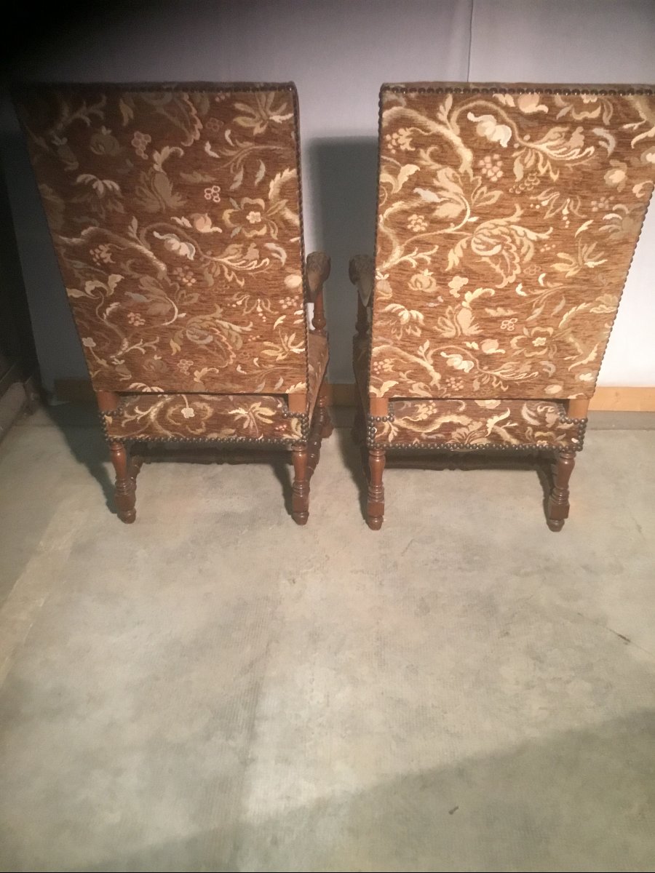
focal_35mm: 31
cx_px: 328
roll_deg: -0.4
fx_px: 782
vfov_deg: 58.4
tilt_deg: -30.7
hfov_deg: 45.4
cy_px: 436
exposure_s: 1/25
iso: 200
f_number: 2.4
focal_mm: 3.3
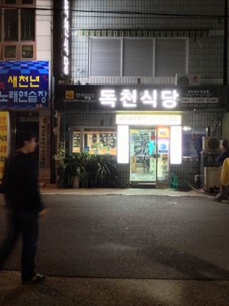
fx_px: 397
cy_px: 130
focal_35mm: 45
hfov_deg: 32.1
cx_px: 133
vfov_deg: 42.0
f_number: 2.4
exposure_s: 1/15
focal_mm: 4.28
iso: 400
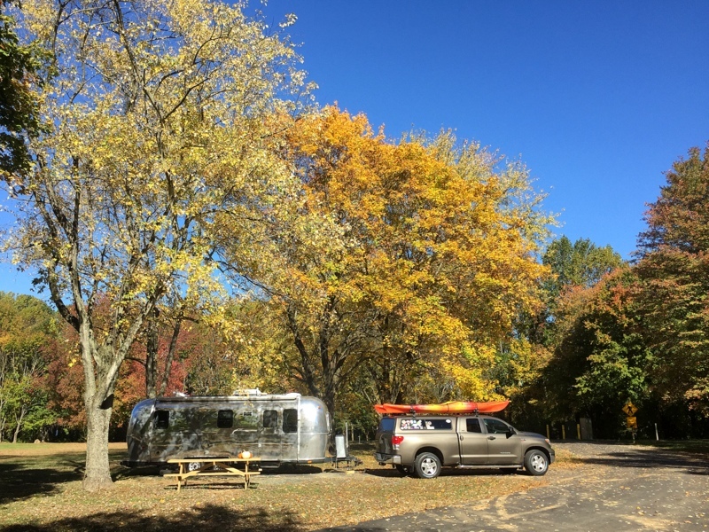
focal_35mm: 29
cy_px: 266
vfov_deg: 48.2
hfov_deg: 61.7
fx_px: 594
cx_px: 354
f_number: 2.2
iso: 32
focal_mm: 4.15
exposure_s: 1/1276
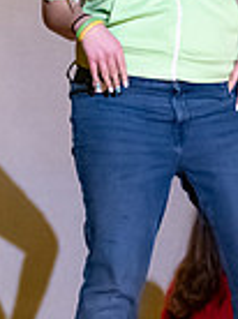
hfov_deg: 1.6
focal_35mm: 917
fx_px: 8433
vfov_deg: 2.2
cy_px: 31
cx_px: 167
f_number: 2.8
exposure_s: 1/500
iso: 2500
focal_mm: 155
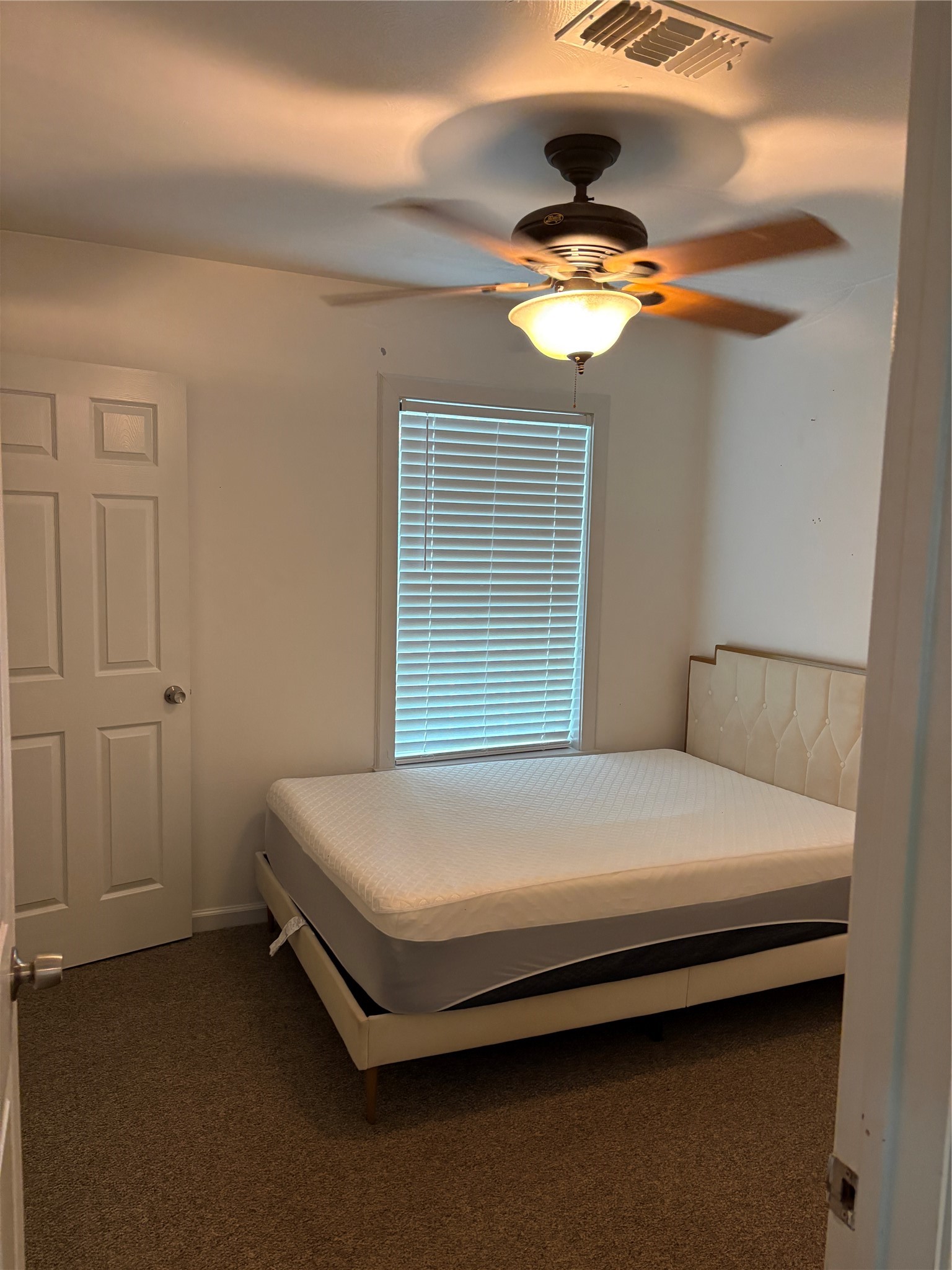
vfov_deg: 67.3
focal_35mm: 26
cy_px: 635
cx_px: 476
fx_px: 953
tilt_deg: -4.2
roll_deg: -1.2
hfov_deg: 53.1
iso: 200
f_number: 1.6
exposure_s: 1/60
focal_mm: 5.96
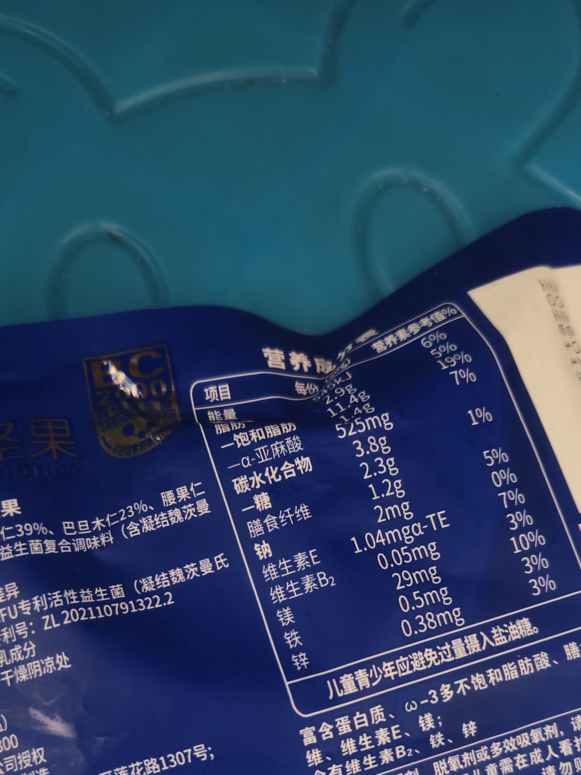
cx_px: 262
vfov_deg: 48.0
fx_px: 828
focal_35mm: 37
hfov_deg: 38.6
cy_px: 592
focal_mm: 5.56
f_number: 1.88
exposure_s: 1/25
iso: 4220
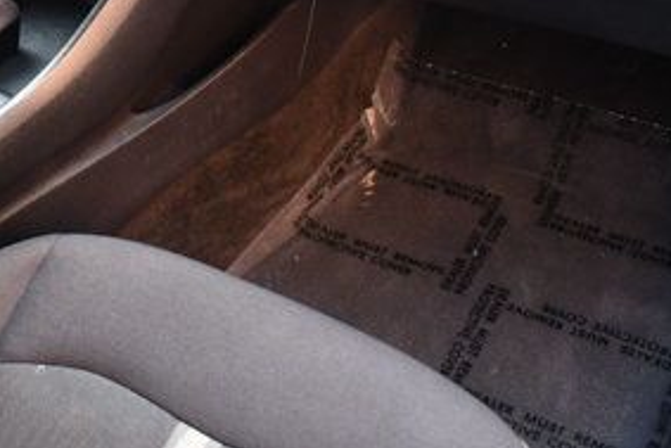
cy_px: -32
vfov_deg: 21.3
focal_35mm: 61
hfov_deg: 32.6
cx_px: 225
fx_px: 1138
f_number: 3.5
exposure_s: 1/160
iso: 800
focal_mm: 18
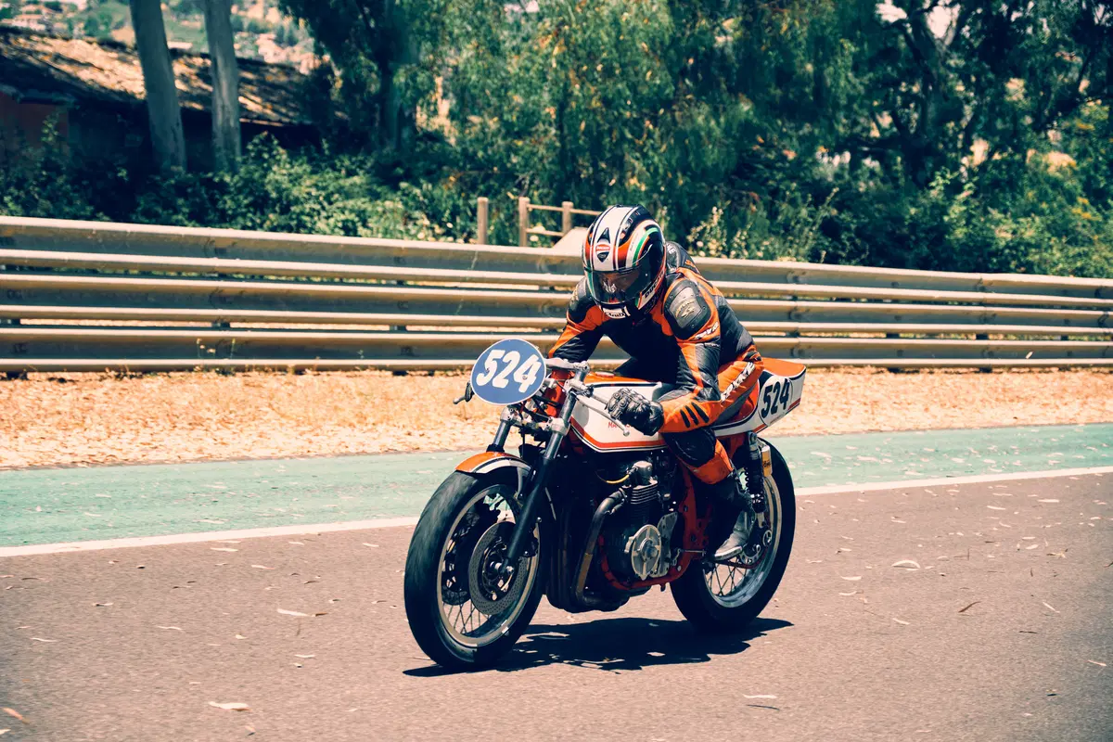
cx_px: 556
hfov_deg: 24.5
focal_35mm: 83
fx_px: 2566
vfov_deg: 16.5
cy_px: 371
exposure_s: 1/1600
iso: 200
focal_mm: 55
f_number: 3.2
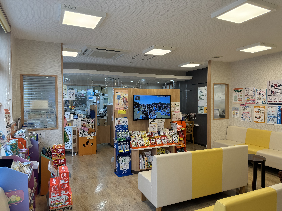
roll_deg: +0.3
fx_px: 196
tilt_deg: -1.5
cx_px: 141
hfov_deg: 71.6
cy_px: 106
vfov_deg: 56.8
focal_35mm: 24
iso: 80
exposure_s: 1/160
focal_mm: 6.76
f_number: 1.78
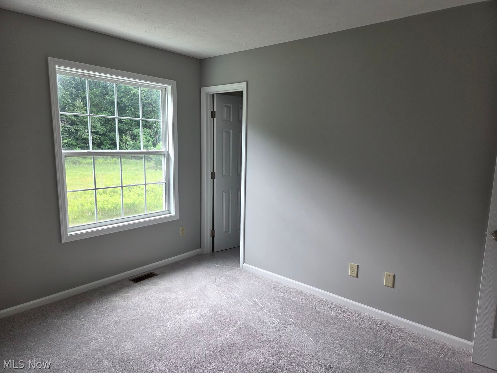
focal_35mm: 23
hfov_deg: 73.9
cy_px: 186
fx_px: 330
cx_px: 248
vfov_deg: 58.9
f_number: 1.8
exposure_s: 1/180
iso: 80
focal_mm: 5.4
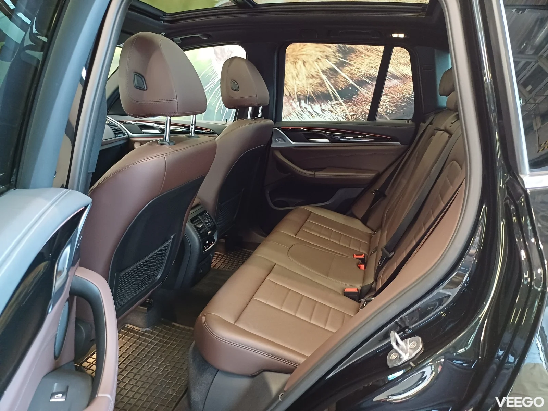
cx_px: 274
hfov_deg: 69.4
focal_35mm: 25
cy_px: 206
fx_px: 396
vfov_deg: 54.9
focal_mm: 4.65
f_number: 1.8
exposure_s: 1/25
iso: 640
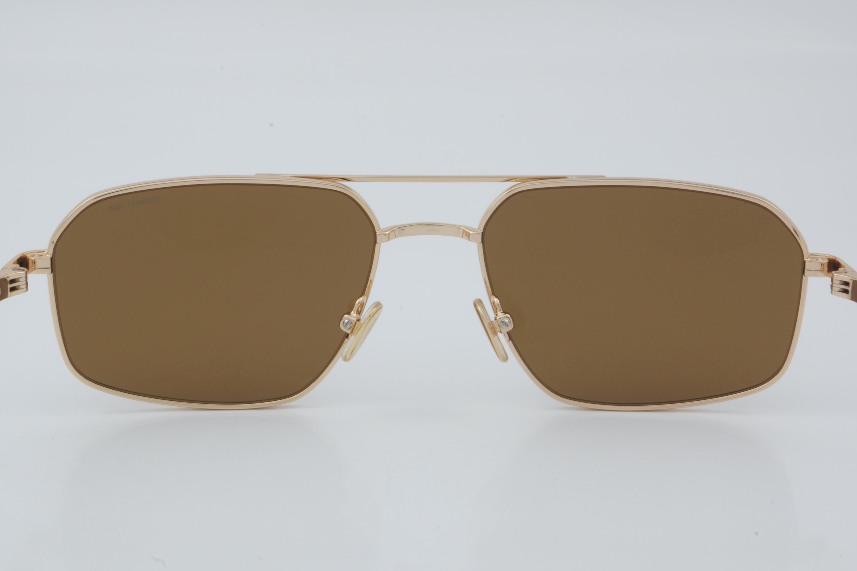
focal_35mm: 82
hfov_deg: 24.6
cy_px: 286
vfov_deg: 16.6
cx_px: 428
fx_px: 1964
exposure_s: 1/3
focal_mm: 55
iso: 100
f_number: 32
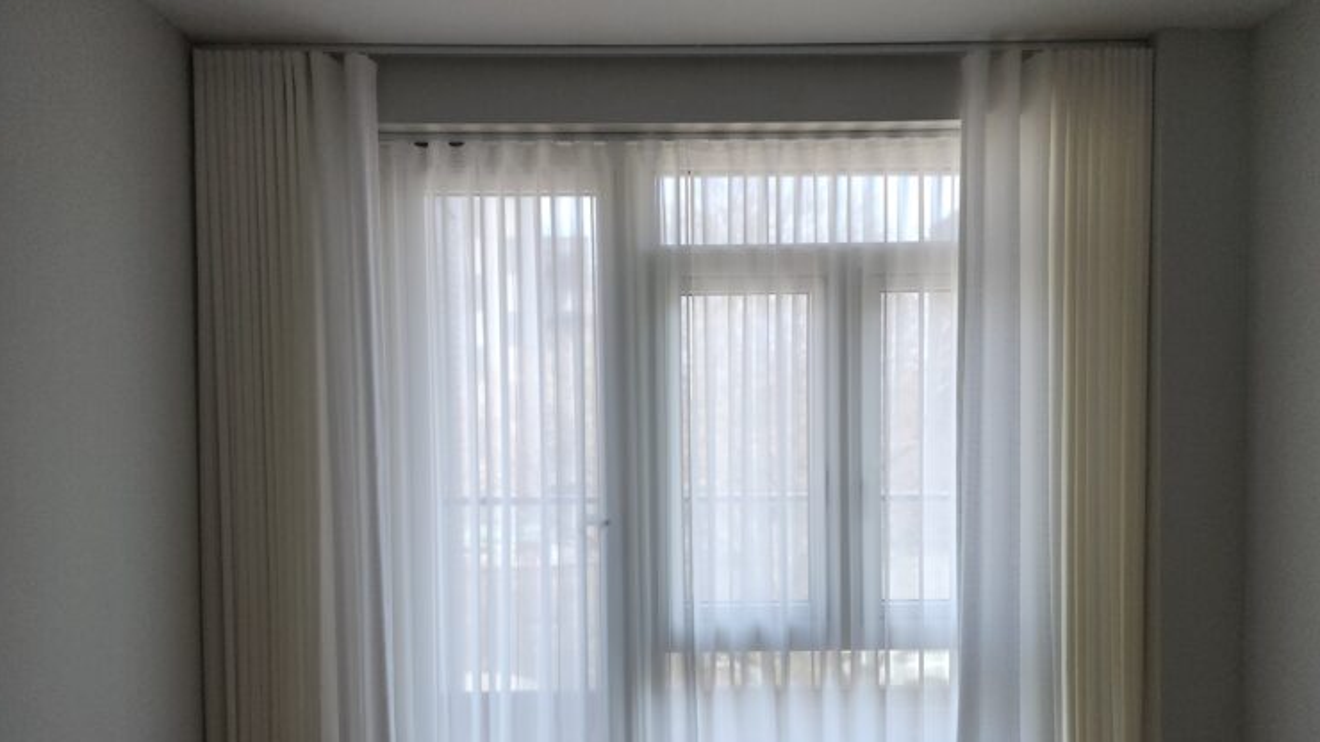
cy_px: 457
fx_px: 910
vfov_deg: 44.1
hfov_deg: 71.9
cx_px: 665
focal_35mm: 26
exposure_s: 1/180
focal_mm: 6.4
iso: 100
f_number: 1.8
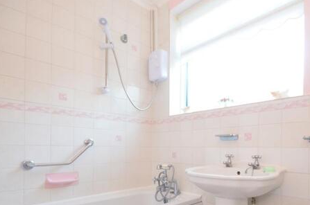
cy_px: 146
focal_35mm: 22
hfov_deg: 77.5
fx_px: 189
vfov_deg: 55.1
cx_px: 191
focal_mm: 10
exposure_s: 1/8
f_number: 9
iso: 640
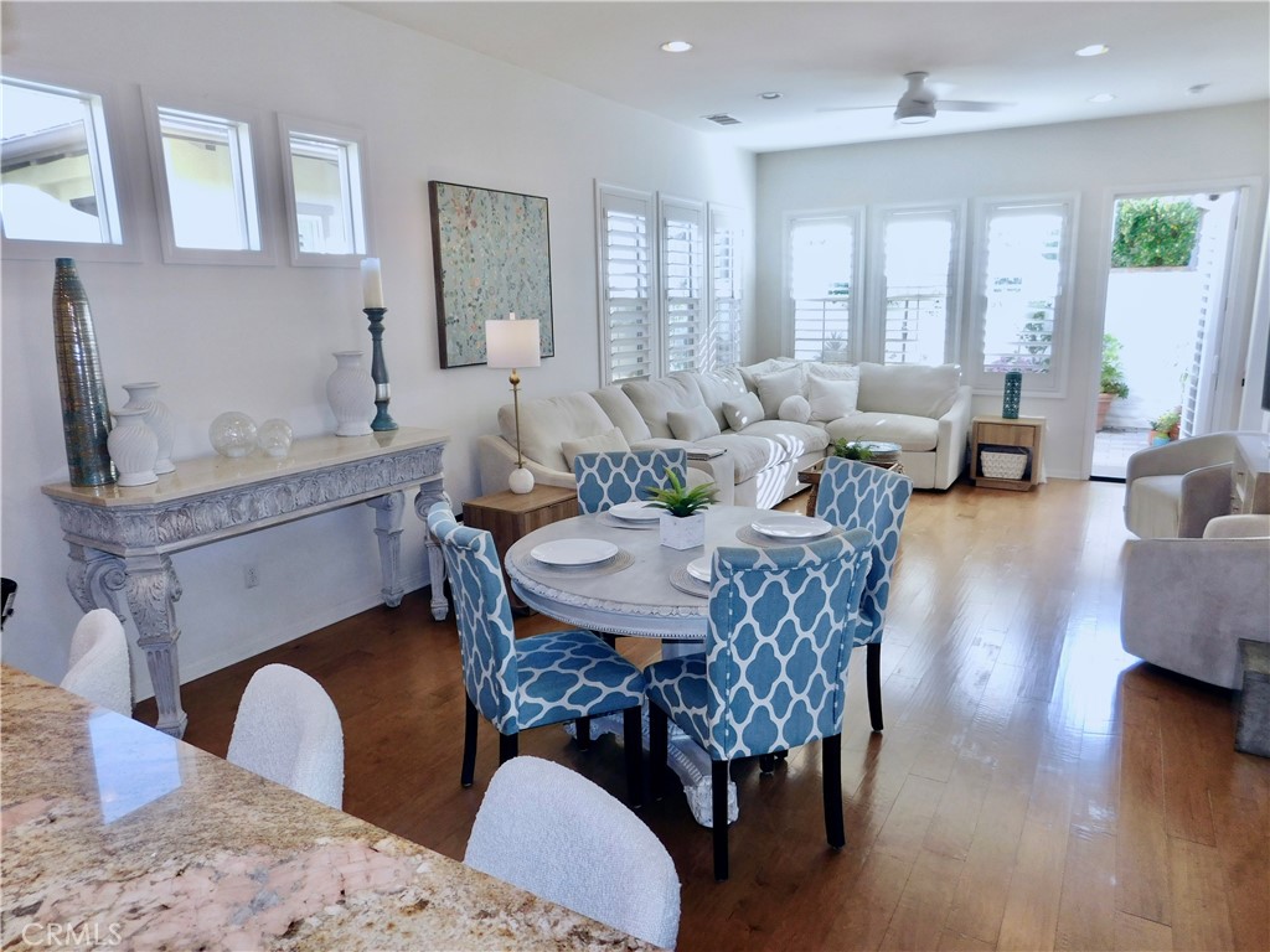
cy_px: 476
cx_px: 635
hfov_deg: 73.9
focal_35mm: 23
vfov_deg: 58.9
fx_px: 844
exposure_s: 1/50
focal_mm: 4
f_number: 3
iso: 125
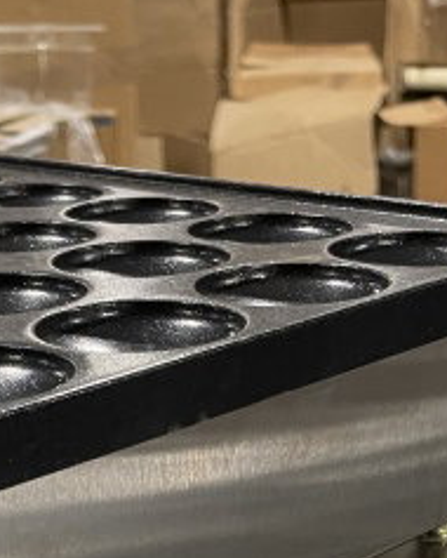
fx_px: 1437
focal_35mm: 87
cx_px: 141
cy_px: 776
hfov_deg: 17.6
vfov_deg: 19.7
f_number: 1.6
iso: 200
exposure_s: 1/60
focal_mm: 4.2
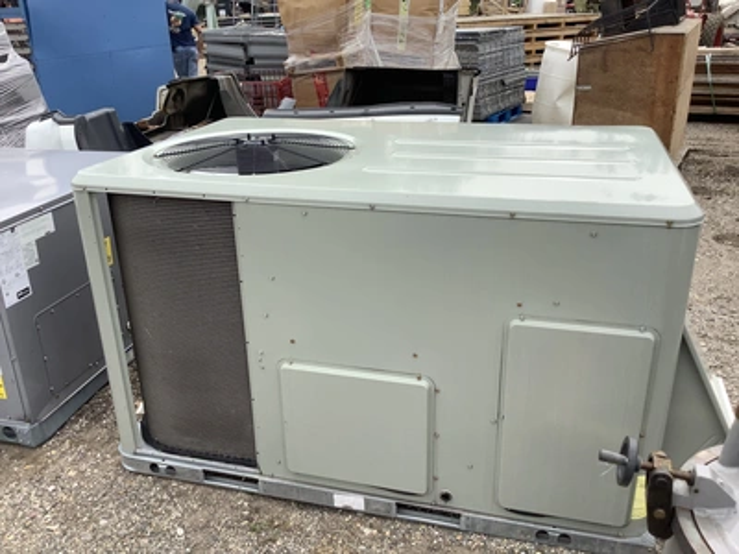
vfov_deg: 45.4
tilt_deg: -22.3
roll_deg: +1.6
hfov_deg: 58.4
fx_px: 662
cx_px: 370
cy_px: 277
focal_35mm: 31
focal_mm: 3.3
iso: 25
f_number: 2.4
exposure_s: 1/849
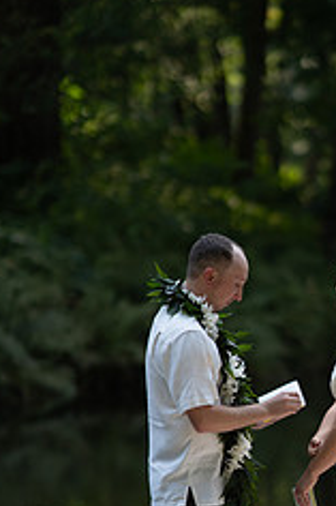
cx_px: 306
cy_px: 364
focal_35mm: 162
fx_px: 2271
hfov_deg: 8.4
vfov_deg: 12.7
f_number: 1.4
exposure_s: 1/1600
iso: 100
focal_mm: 85
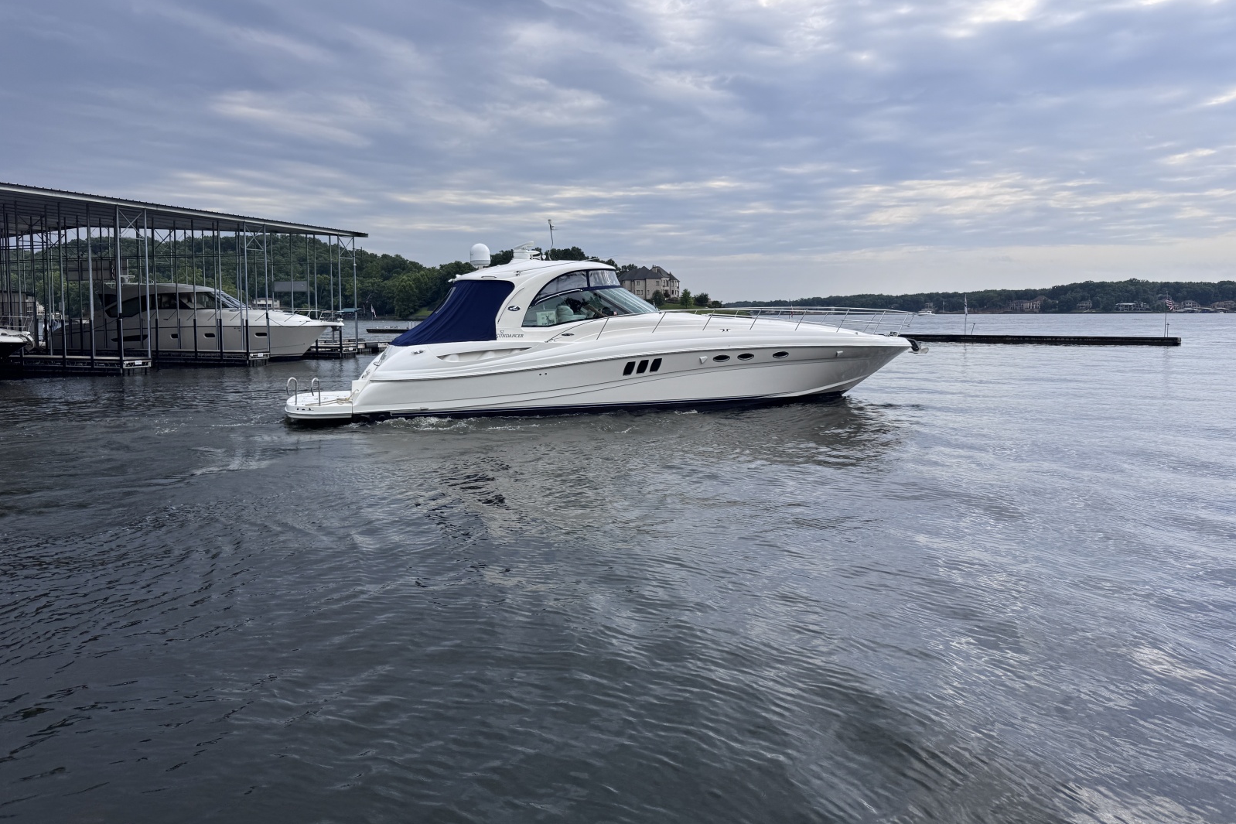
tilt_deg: -2.7
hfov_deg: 71.5
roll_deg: -0.3
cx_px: 618
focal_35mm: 25
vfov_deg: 51.2
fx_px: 858
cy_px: 362
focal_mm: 6.76
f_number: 1.78
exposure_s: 1/4049
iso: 80
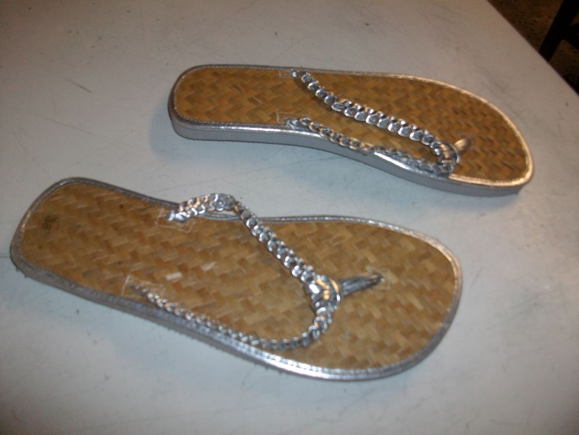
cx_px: 290
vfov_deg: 44.2
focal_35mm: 32
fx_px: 535
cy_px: 218
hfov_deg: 56.8
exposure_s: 1/40
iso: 125
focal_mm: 5.7
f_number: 2.9
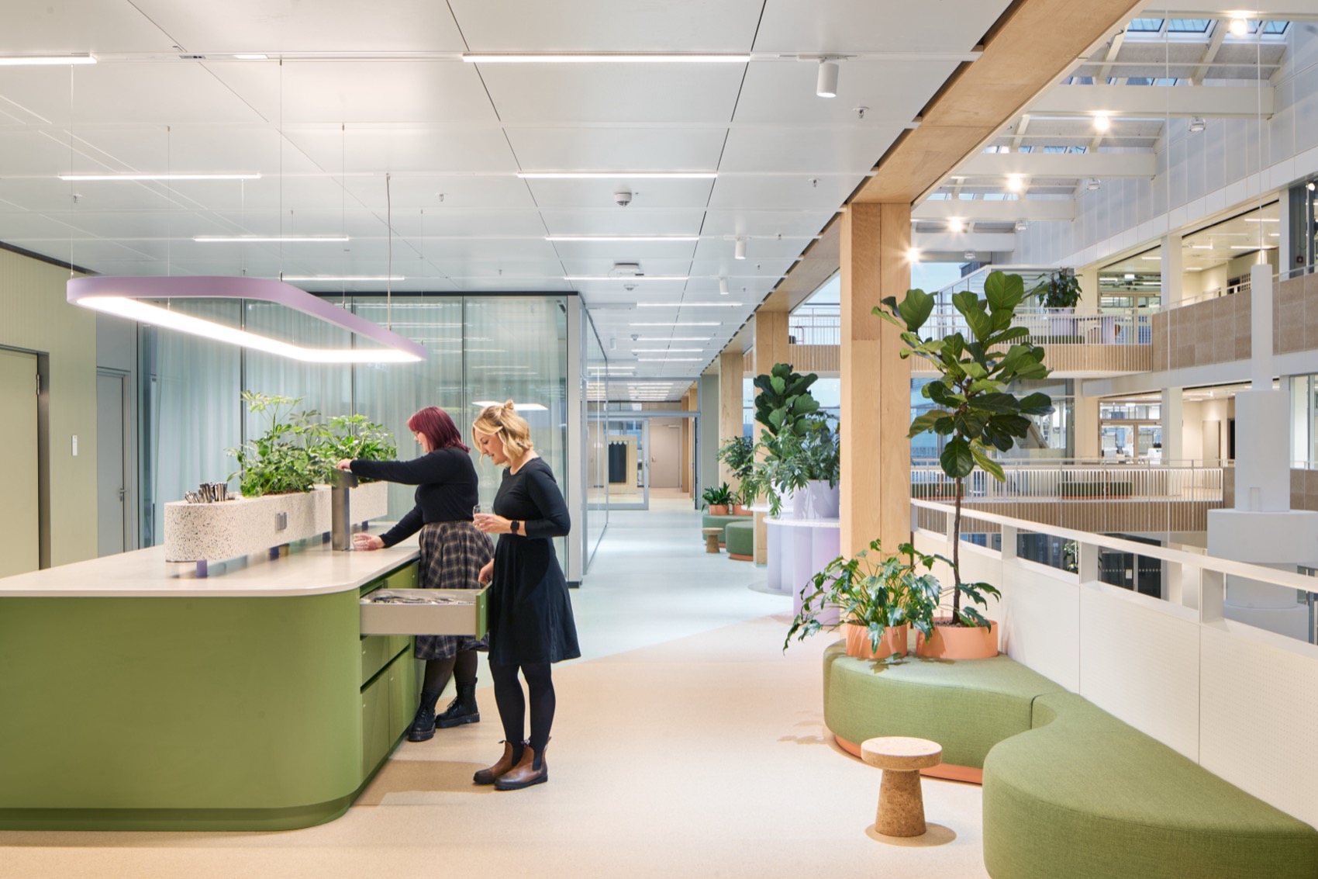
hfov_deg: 73.7
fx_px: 879
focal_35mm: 24
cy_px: 440
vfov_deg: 53.1
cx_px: 659
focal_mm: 24
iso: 1250
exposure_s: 1/25
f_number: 4
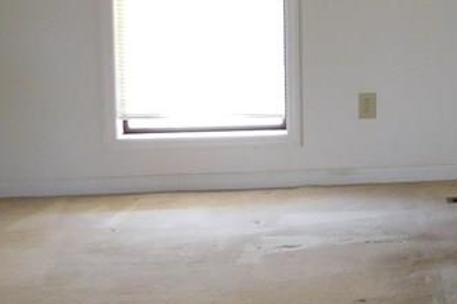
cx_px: 699
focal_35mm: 81
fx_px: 1028
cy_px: -35
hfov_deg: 21.0
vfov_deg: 16.3
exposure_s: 1/30
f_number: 3.4
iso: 220
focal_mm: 4.5
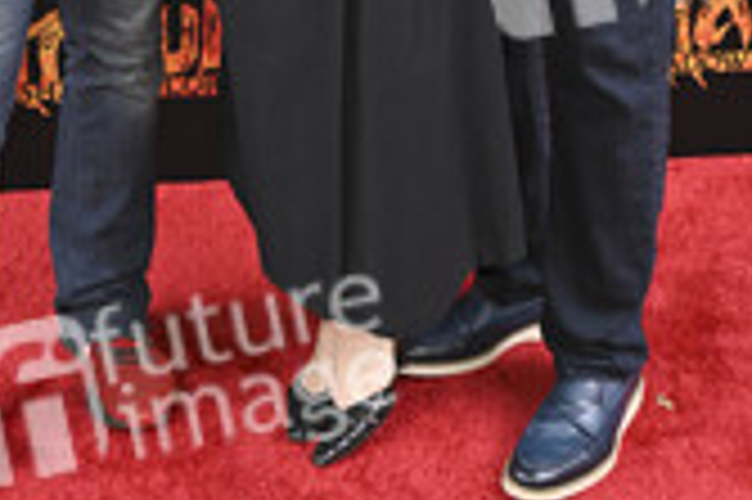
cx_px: 297
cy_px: -293
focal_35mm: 84
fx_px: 1753
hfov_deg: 24.2
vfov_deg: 14.8
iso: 800
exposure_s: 1/320
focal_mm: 35
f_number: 6.3
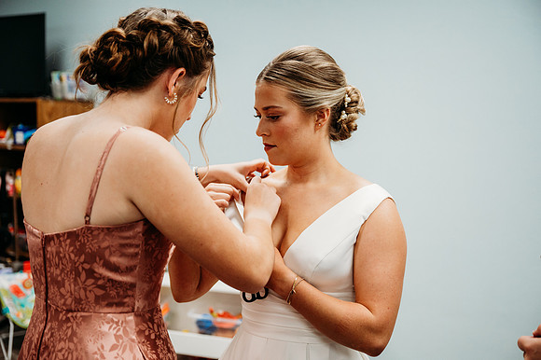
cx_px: 270
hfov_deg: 41.9
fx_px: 706
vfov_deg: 28.6
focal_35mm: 47
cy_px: 180
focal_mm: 47
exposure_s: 1/320
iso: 2000
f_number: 3.2
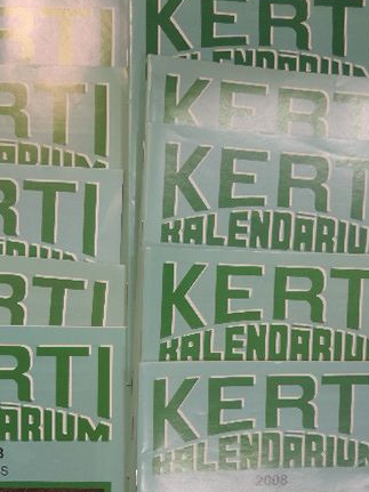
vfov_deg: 38.2
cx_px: 128
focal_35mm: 49
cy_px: 353
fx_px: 697
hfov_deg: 29.5
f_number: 3.2
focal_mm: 5.8
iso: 220
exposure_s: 1/50
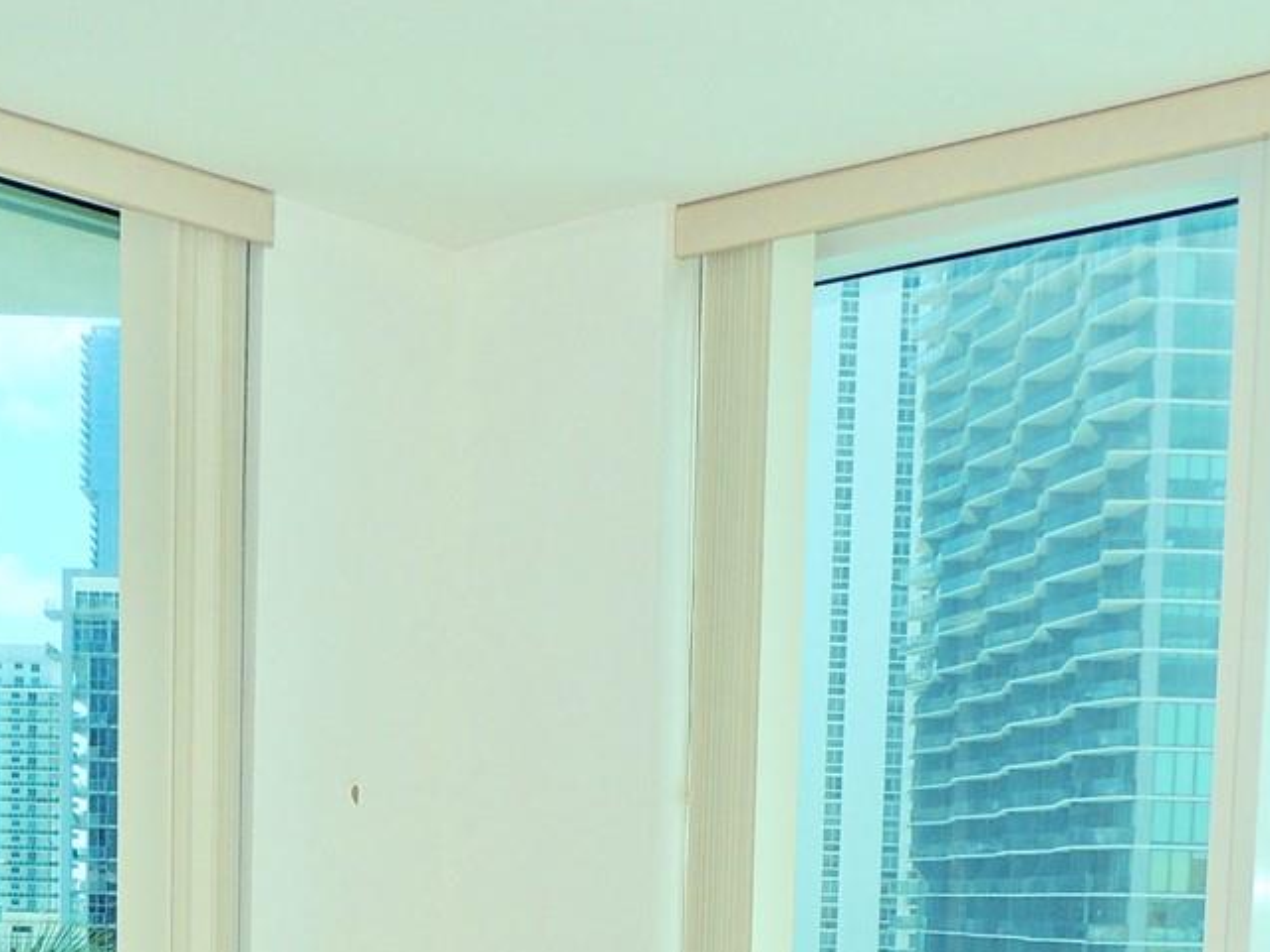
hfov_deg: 32.1
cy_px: 1109
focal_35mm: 60
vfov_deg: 22.7
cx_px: 494
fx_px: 2201
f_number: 3
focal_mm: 4.3
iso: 100
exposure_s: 1/800
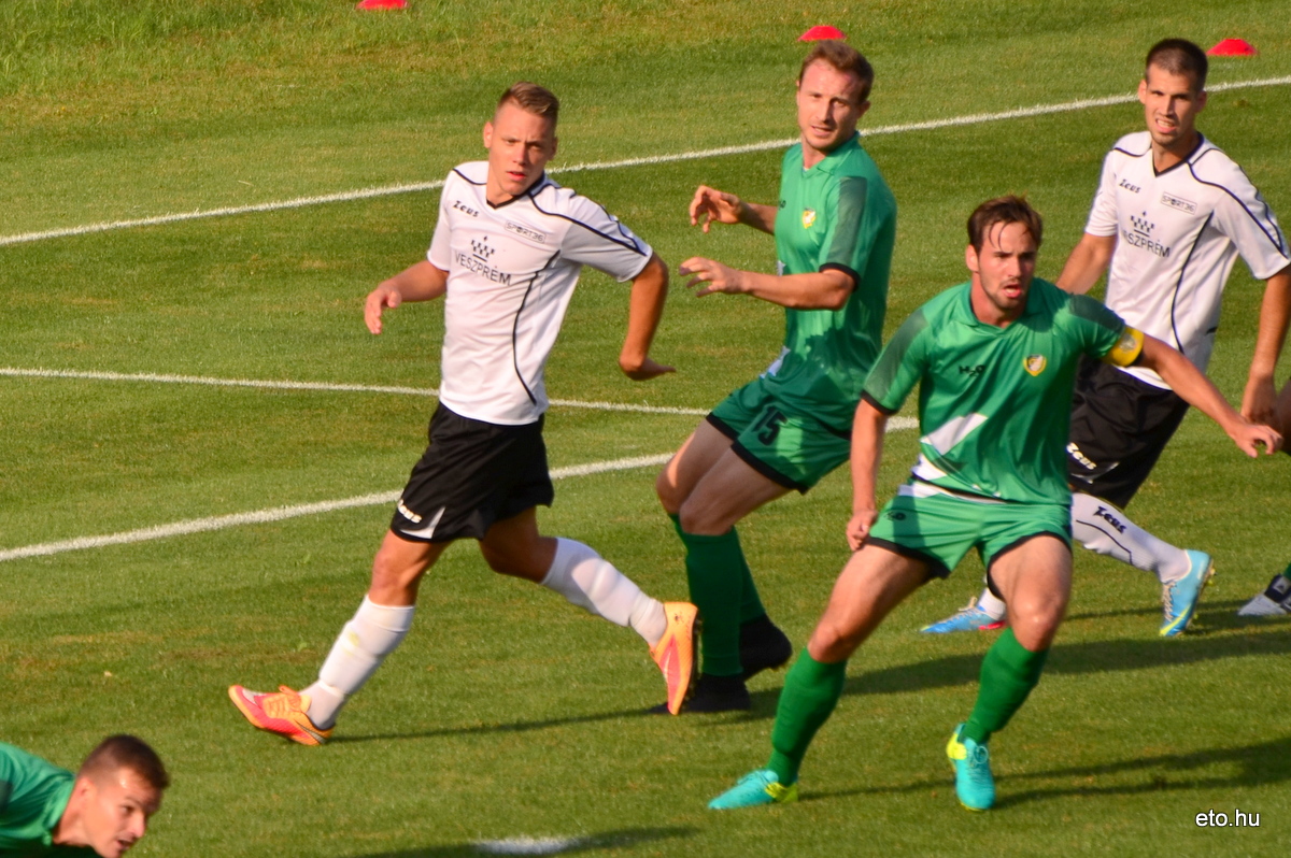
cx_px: 646
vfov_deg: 3.0
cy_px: 429
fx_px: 16124
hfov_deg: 4.6
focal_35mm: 450
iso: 200
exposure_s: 1/1250
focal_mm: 300
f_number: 5.6
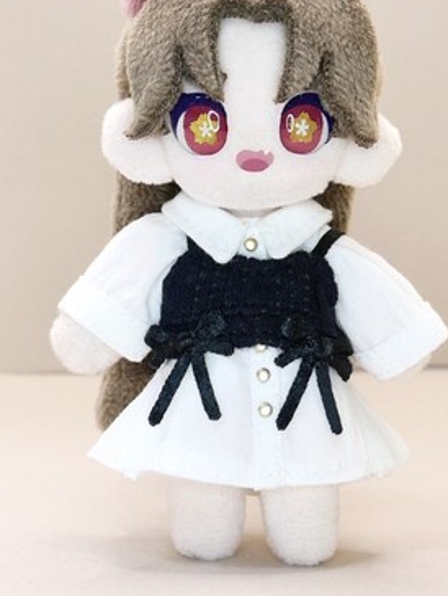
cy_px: 217
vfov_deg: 37.9
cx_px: 242
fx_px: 862
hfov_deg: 29.1
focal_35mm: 50
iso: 200
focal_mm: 19
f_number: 6.3
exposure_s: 1/20
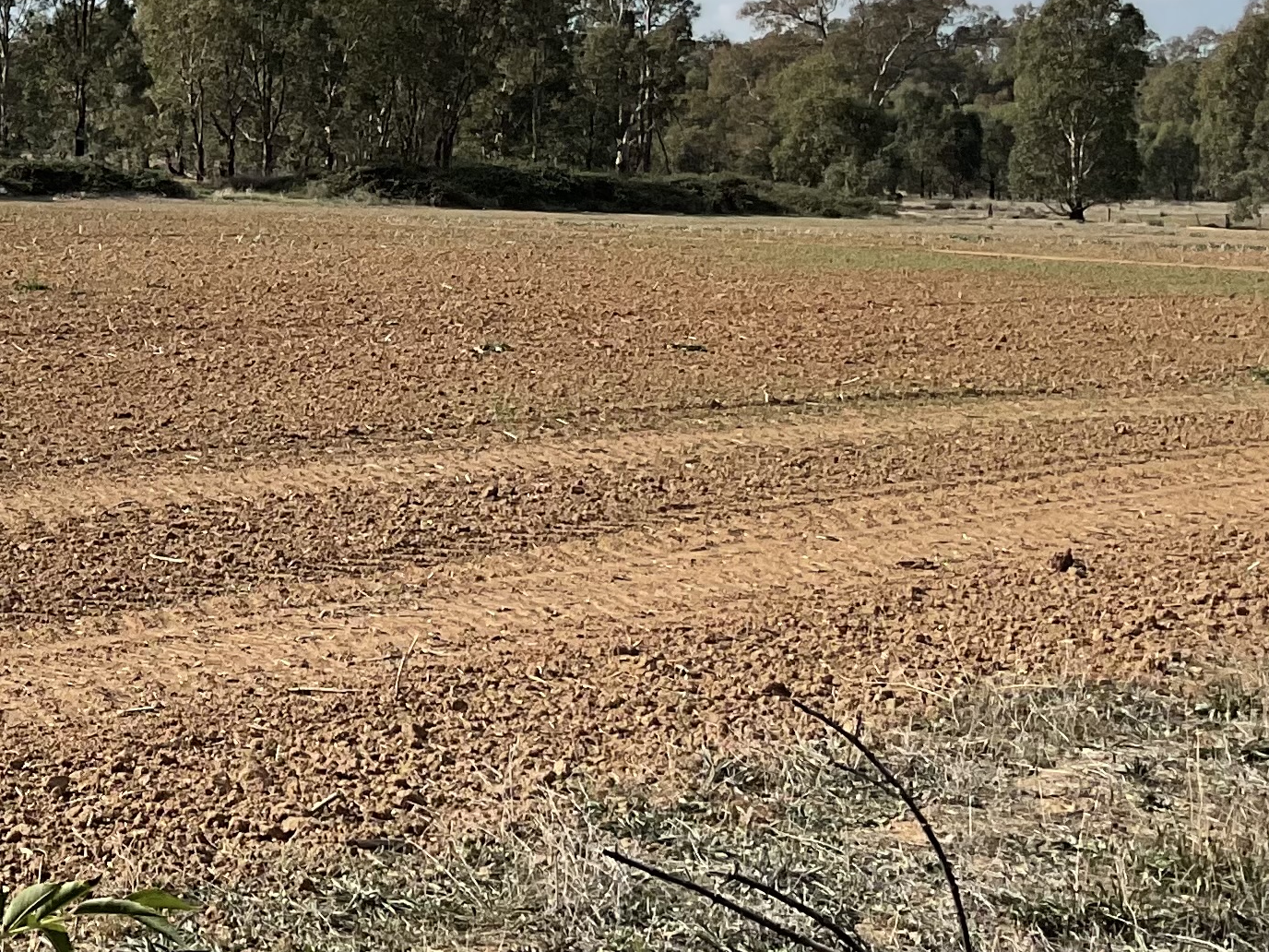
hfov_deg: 21.0
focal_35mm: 85
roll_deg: -1.8
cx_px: -356
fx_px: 3116
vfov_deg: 17.1
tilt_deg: +0.0
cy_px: 89
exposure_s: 1/3125
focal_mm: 3
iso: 16
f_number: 1.8
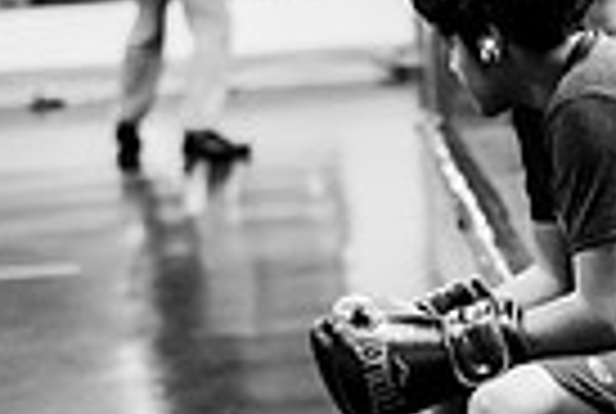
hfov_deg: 9.7
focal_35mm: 211
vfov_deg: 6.5
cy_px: 407
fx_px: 3618
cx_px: 486
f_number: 1.8
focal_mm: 50
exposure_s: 1/500
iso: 3200
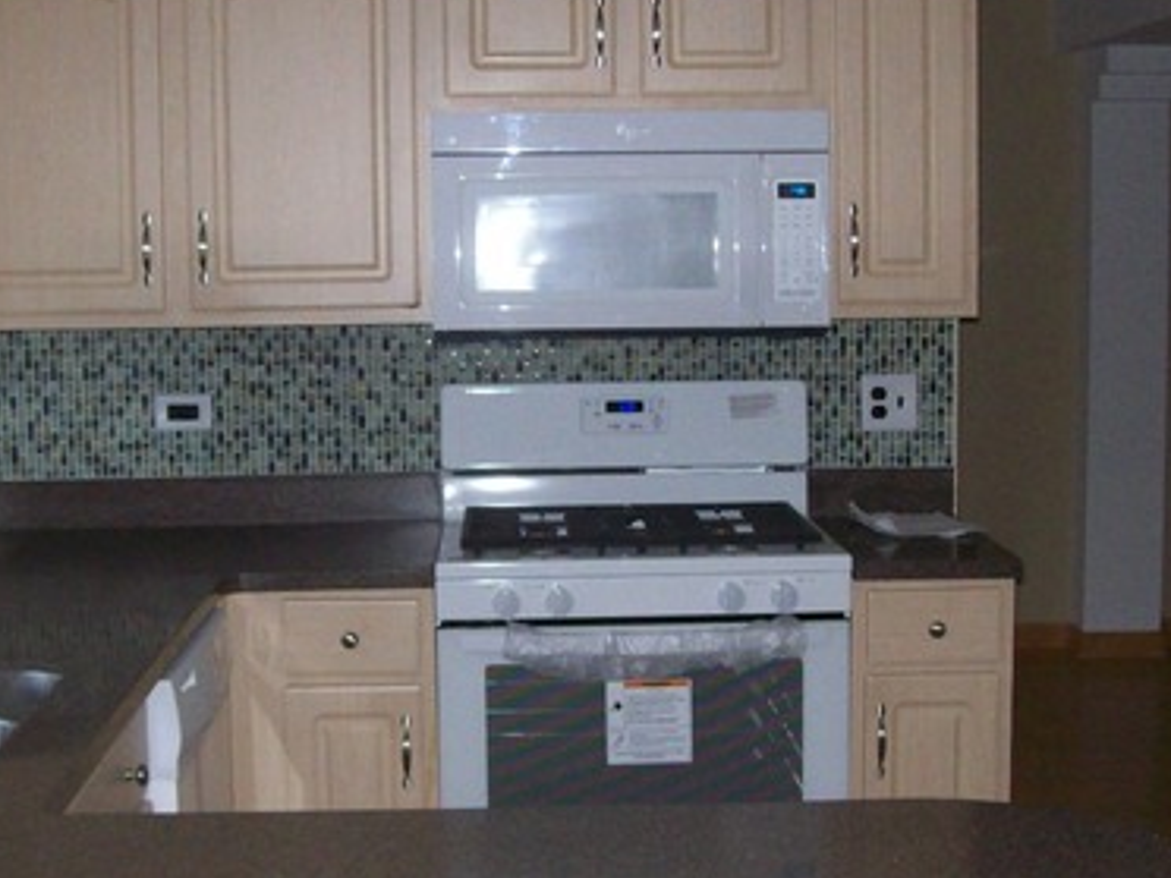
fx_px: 2097
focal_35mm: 62
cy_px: 456
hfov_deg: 31.2
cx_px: 567
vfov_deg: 23.6
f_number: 2.7
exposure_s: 1/64
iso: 200
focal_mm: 6
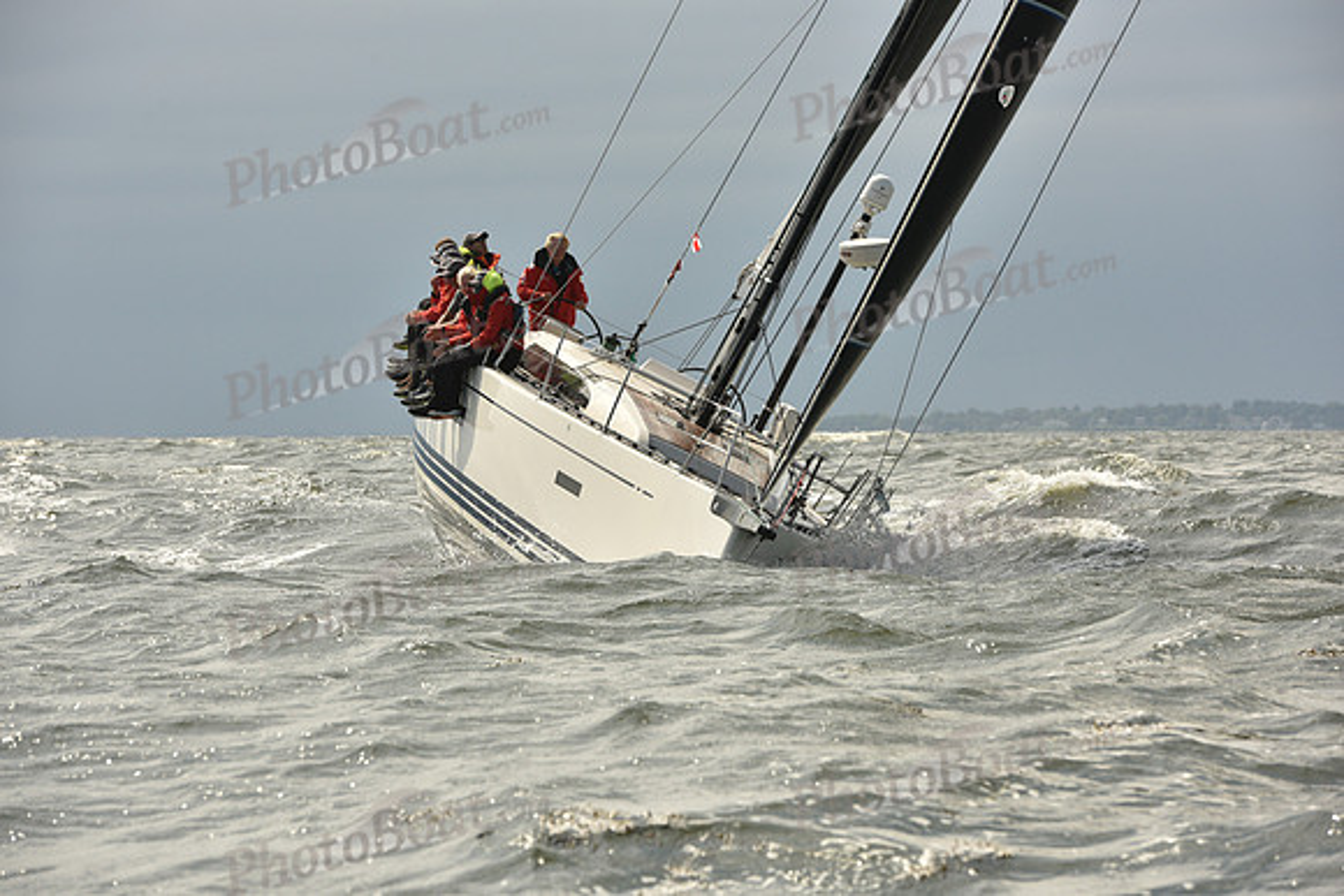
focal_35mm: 175
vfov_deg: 7.9
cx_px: 672
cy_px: 448
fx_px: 6535
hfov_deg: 11.7
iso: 320
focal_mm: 175
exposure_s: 1/1600
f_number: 10
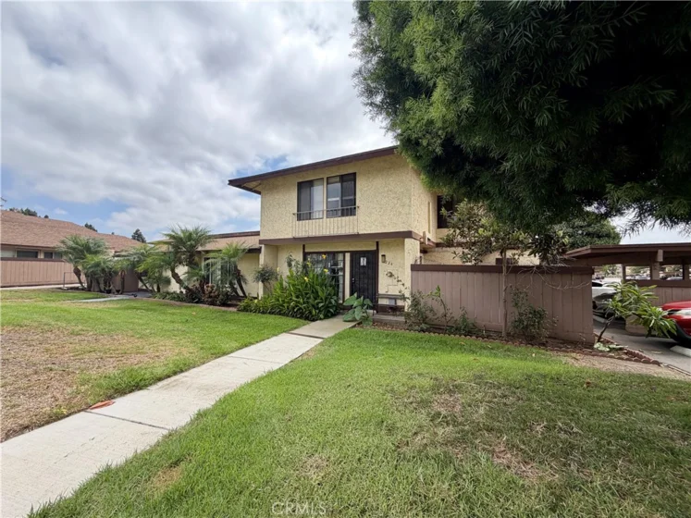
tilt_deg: +2.4
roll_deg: -0.9
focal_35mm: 14
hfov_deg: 102.1
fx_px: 279
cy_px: 259
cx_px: 346
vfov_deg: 85.7
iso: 25
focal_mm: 2.22
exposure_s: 1/770
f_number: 2.2
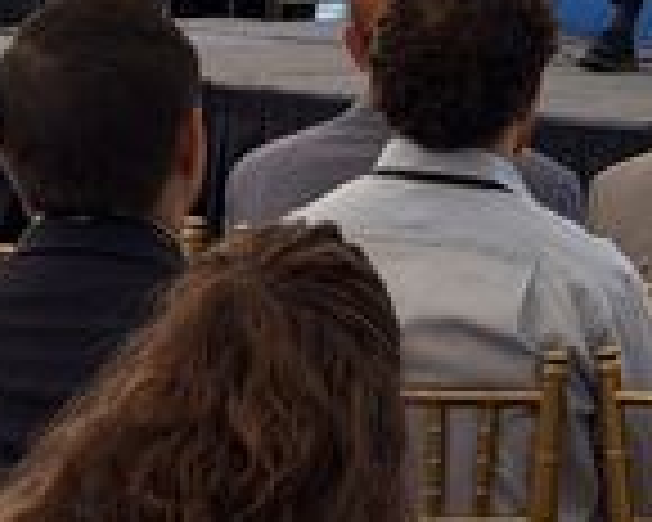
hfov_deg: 7.8
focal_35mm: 248
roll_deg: -0.6
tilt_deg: +1.4
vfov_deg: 6.1
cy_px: -396
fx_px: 4786
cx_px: 621
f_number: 1.78
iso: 125
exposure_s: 1/120
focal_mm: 6.76
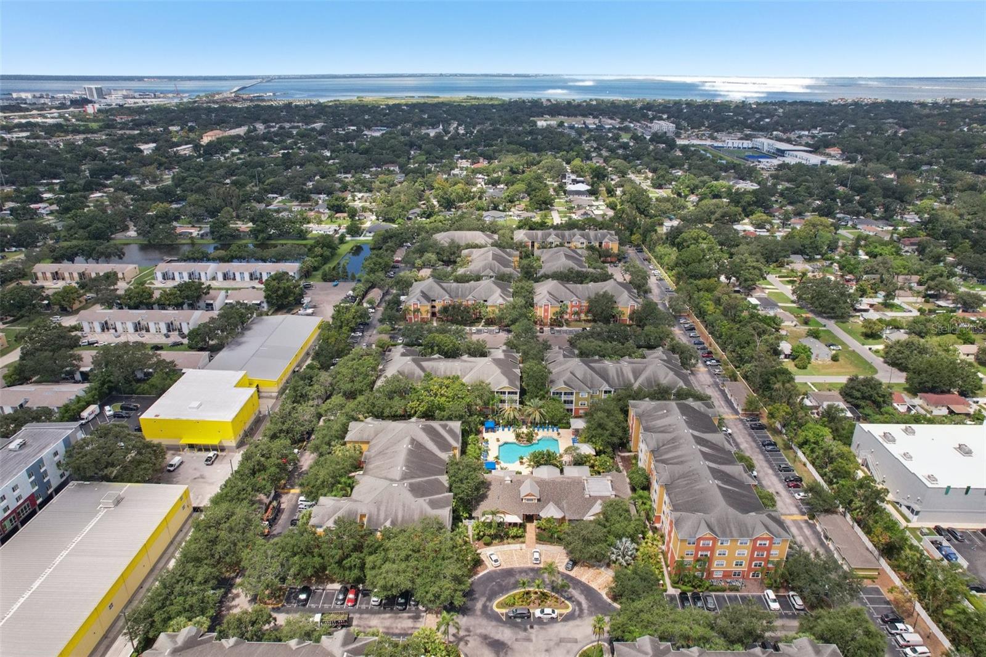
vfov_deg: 57.2
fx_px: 602
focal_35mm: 22
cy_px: 328
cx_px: 493
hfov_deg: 78.6
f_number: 2.8
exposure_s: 1/1600
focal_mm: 8.38
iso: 400
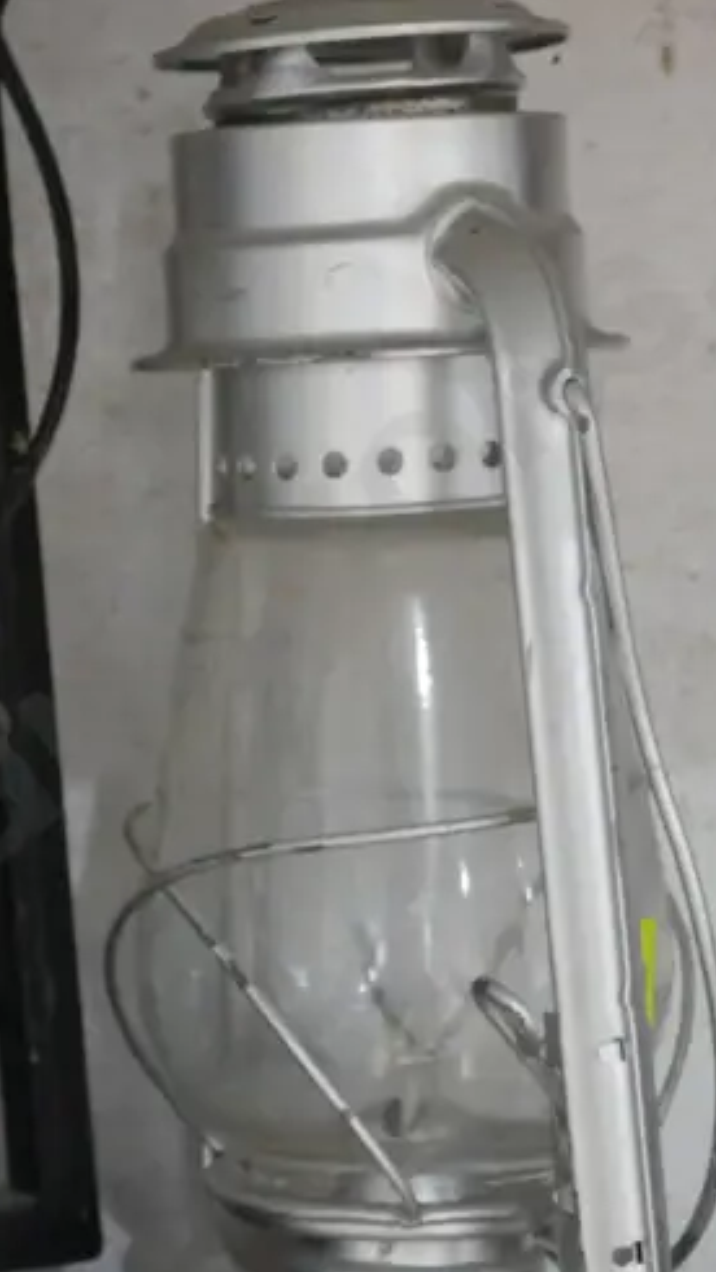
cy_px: 702
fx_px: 4147
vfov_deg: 17.4
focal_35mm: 123
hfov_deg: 9.8
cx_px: 112
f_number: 5.3
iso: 3200
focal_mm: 27
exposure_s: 1/40
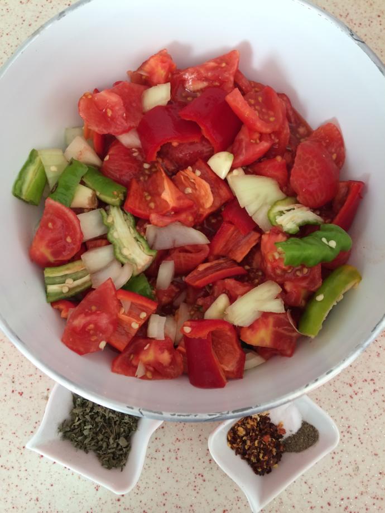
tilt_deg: -81.0
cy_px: 256
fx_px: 430
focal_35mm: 29
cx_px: 192
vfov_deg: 61.7
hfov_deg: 48.2
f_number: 2.2
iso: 50
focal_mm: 4.15
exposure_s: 1/33
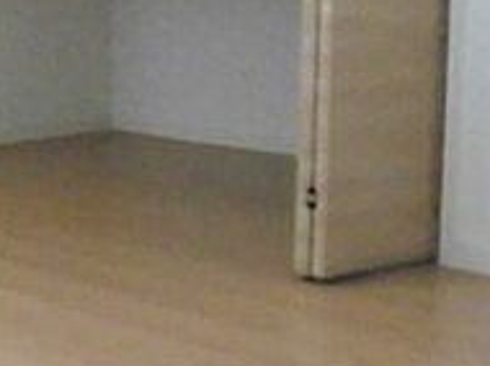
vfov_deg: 17.9
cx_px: -168
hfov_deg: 21.5
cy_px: 31
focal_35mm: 81
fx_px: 1145
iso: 800
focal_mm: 4.3
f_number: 3.1
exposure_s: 1/50
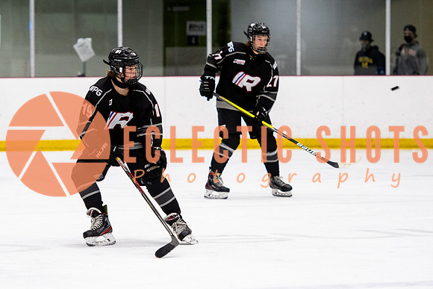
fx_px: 3213
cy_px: 120
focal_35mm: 267
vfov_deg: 5.1
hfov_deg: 7.7
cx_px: 148
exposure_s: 1/640
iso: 1600
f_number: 2.8
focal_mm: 135
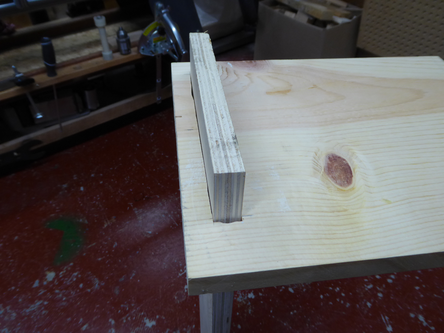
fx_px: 346
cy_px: 166
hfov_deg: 65.3
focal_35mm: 27
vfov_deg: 51.4
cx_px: 222
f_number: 3.4
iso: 200
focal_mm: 4.7
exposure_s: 1/60
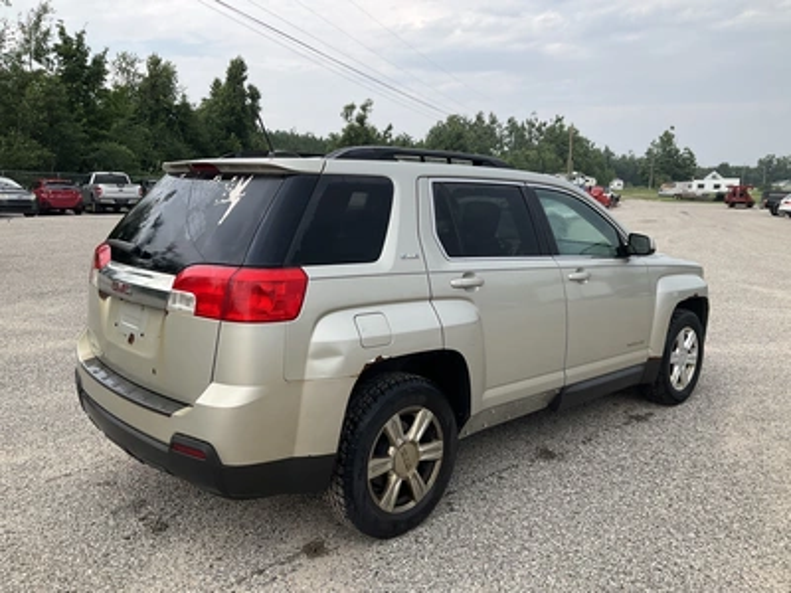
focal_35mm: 29
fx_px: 663
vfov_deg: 48.2
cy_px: 296
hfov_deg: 61.7
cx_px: 396
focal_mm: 3
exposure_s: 1/781
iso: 25
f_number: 1.8
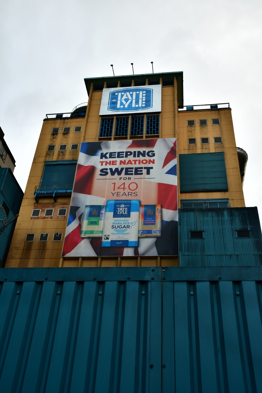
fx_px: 393
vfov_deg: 53.1
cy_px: 196
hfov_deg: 36.9
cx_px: 131
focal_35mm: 36
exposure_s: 1/80
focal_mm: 24
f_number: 8
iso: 400
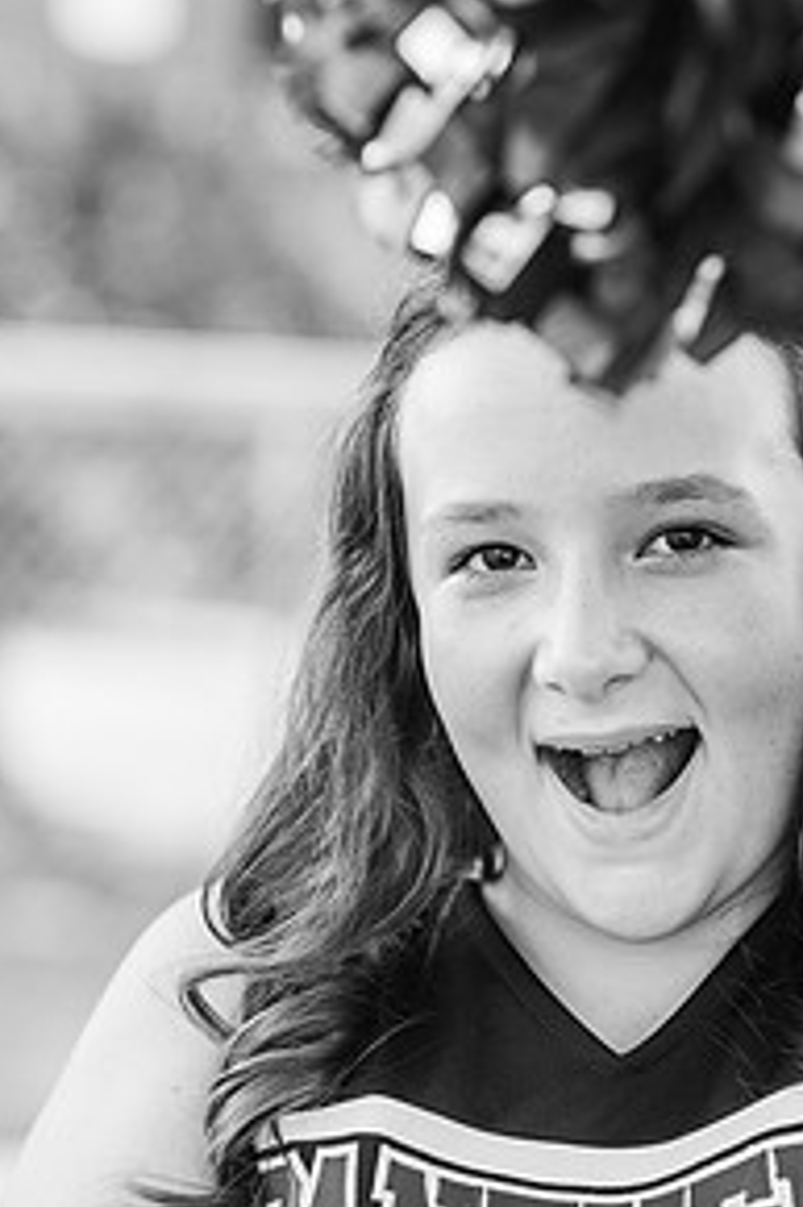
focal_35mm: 132
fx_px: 4421
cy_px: 712
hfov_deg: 10.4
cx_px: 562
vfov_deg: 15.5
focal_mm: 85
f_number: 2.8
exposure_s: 1/500
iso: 200
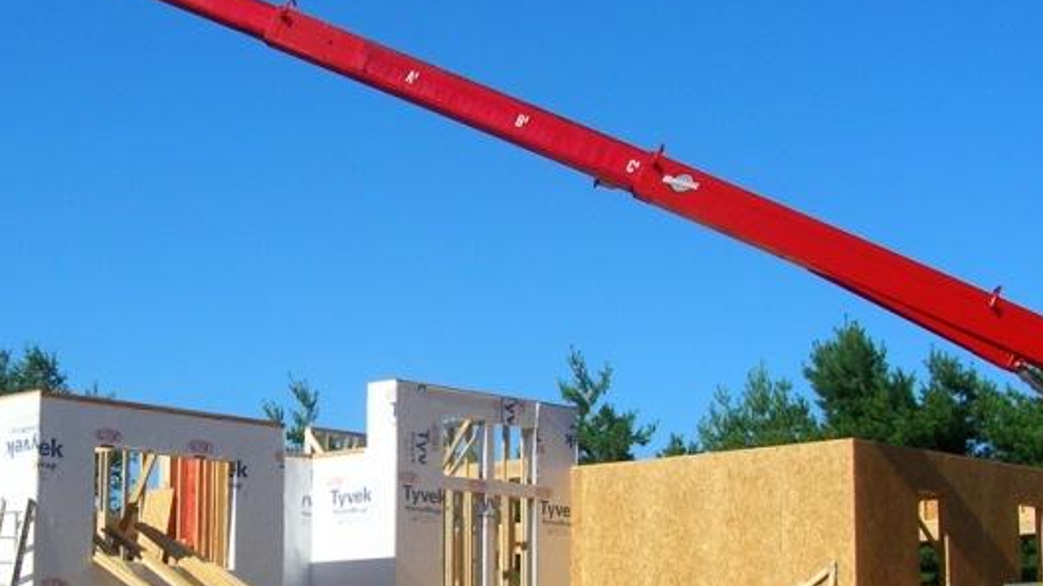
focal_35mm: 72
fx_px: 1991
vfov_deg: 16.7
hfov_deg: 29.2
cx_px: 364
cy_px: 350
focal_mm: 5.7
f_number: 4.9
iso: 50
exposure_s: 1/490
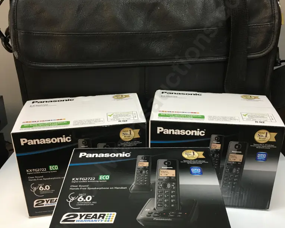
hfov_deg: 47.9
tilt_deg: -21.6
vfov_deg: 39.1
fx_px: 320
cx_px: 143
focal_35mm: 38
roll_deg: +0.1
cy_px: 120
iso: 64
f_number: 2.2
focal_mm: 4.15
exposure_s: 1/17
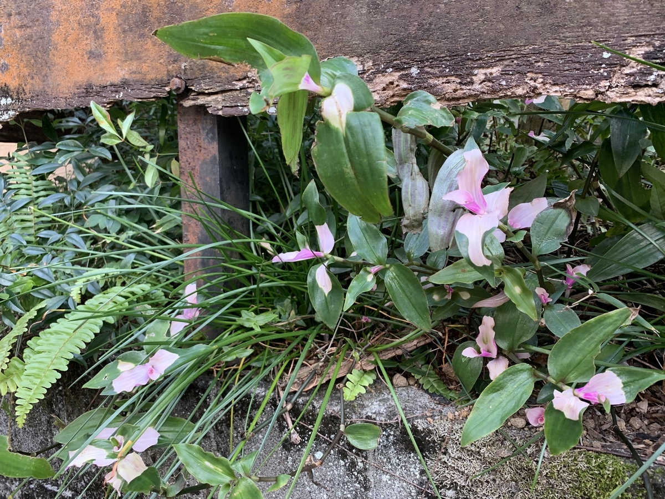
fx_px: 499
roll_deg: -0.4
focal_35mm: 26
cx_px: 332
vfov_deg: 53.1
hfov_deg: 67.3
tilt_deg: -11.5
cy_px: 250
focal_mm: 4.25
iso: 100
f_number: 1.8
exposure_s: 1/121
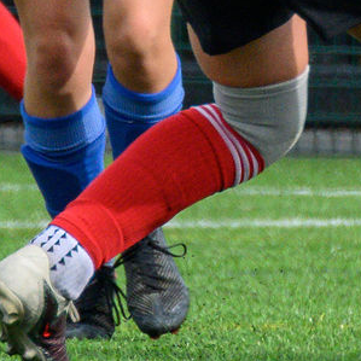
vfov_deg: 0.5
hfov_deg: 0.5
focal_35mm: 3785
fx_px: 44658
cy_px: -440
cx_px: 795
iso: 1000
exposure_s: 1/2000
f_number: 5.6
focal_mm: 400
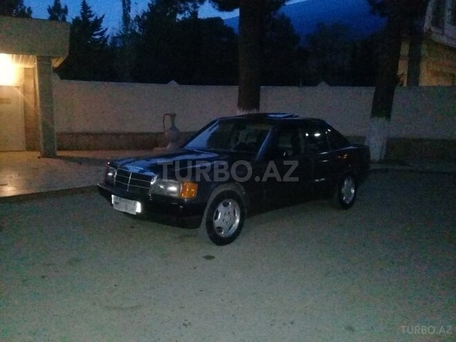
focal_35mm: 31
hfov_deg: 58.4
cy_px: 171
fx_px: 408
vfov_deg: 45.4
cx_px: 228
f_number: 2.2
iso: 1250
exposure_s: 1/17
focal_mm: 3.3
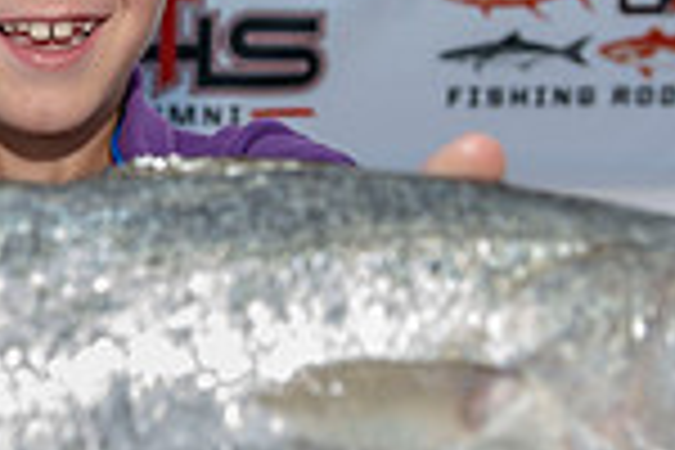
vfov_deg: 12.2
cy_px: 112
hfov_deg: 18.0
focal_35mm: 112
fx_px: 2100
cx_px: 76
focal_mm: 29
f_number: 5
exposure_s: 1/160
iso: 50
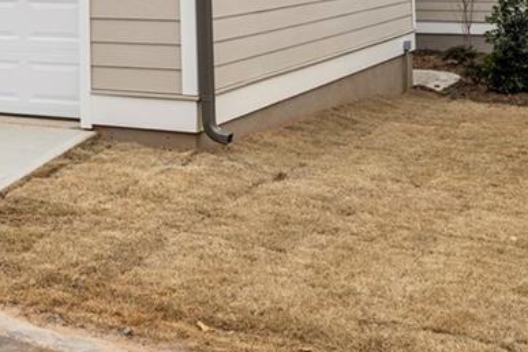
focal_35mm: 74
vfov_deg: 17.3
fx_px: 1085
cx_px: 85
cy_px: -102
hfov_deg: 26.7
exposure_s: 1/160
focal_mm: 28
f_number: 6.3
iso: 200
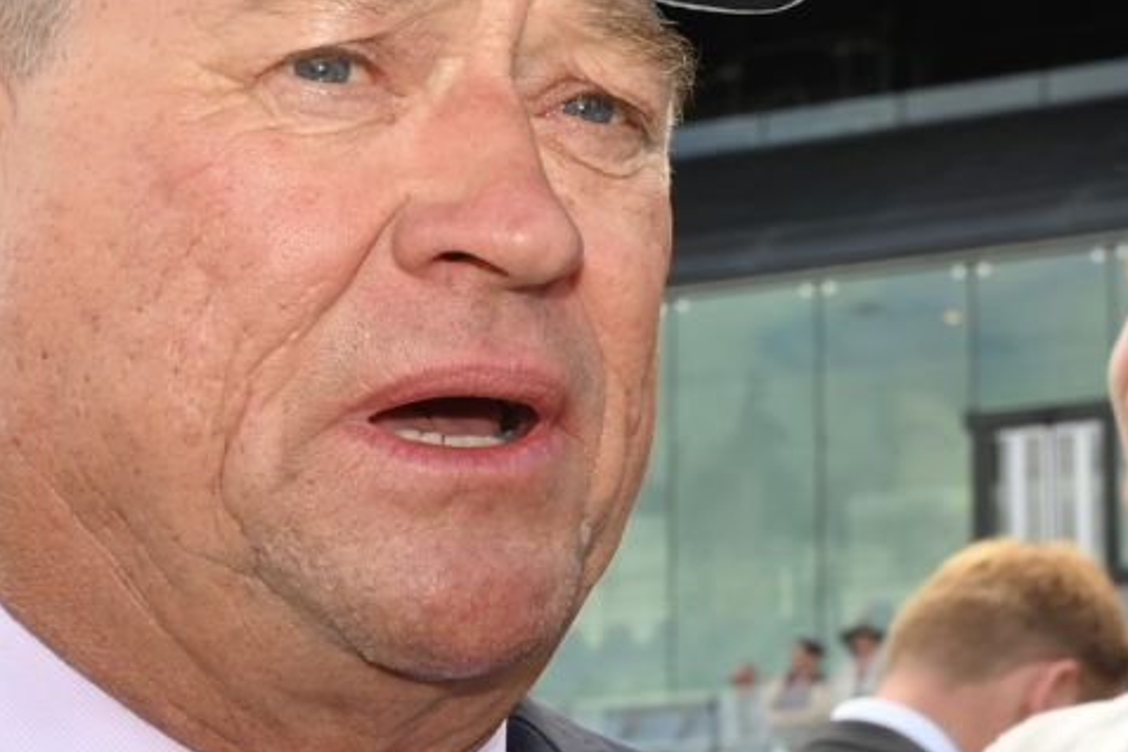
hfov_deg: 12.7
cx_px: 414
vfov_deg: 8.5
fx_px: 5044
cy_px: 221
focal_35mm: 161
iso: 800
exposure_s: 1/250
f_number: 14
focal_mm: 50
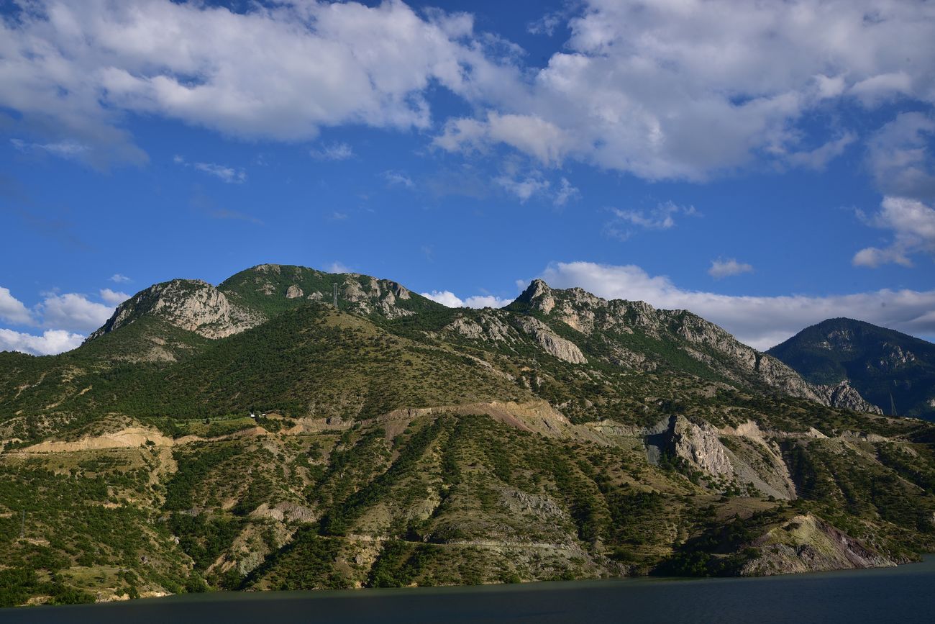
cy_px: 312
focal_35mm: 36
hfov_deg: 53.1
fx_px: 935
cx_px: 468
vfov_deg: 36.9
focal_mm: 36
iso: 200
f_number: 13
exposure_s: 1/250
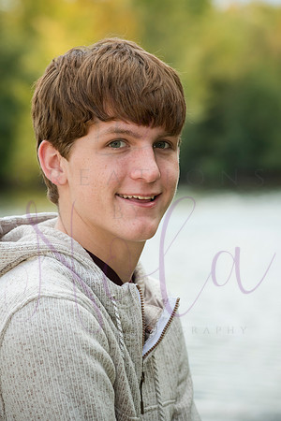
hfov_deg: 11.0
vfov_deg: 16.4
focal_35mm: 125
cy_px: 210
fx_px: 1463
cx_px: 140
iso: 800
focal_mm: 125
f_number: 6.3
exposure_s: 1/640
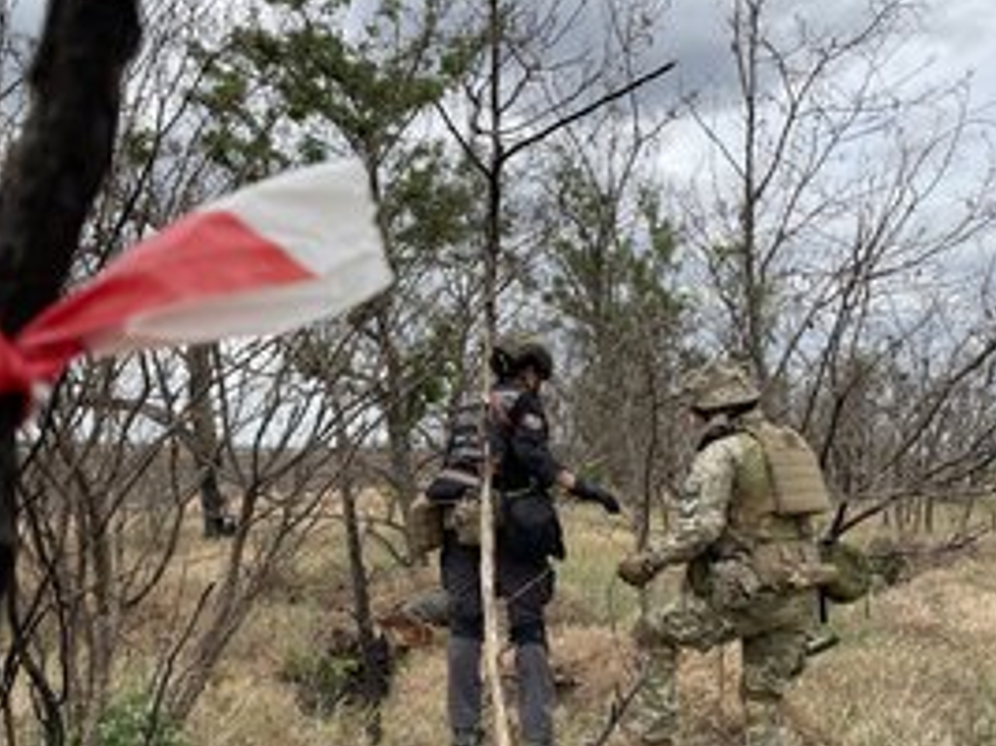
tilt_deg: -0.6
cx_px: 410
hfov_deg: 47.7
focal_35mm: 39
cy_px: 474
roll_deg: -1.2
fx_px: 1122
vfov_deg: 36.5
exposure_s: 1/1304
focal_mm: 4.2
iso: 32
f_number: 1.6
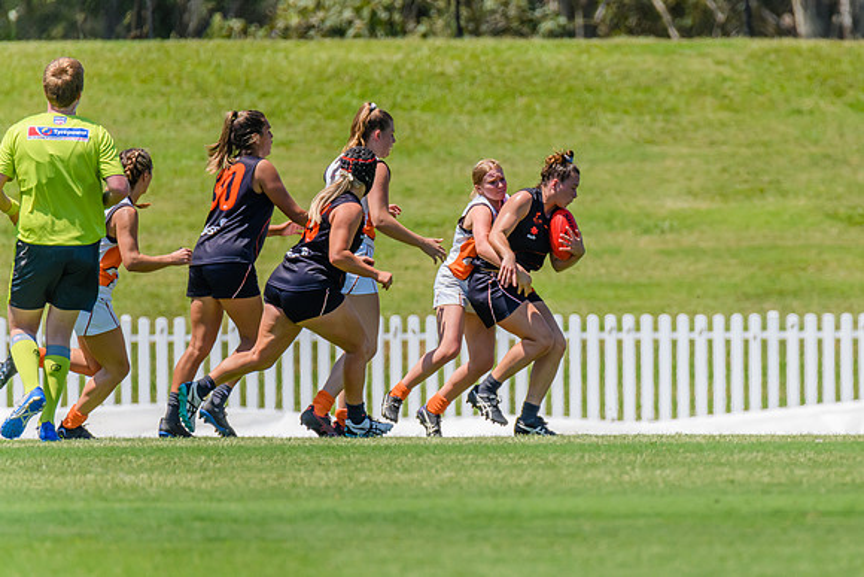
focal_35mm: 823
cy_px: 302
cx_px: 587
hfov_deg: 2.5
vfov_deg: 1.7
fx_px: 19744
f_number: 10
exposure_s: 1/2000
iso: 800
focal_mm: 600
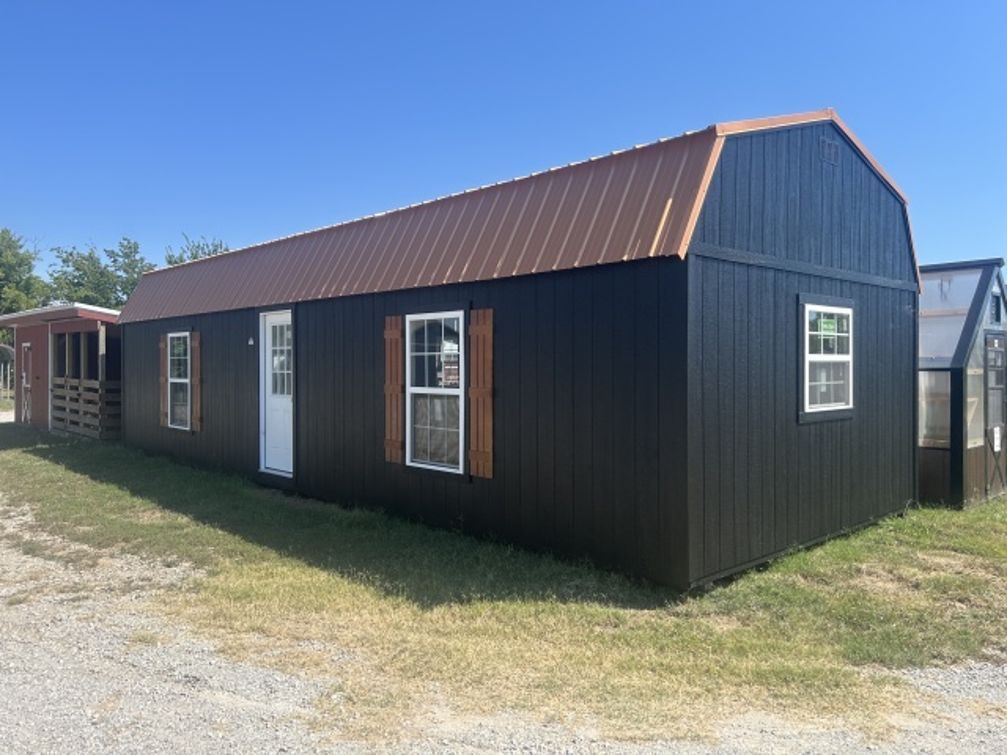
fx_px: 756
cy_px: 378
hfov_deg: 67.3
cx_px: 504
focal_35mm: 26
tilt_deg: +2.2
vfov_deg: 53.1
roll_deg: -1.4
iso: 50
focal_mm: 5.7
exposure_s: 1/2571
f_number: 1.5
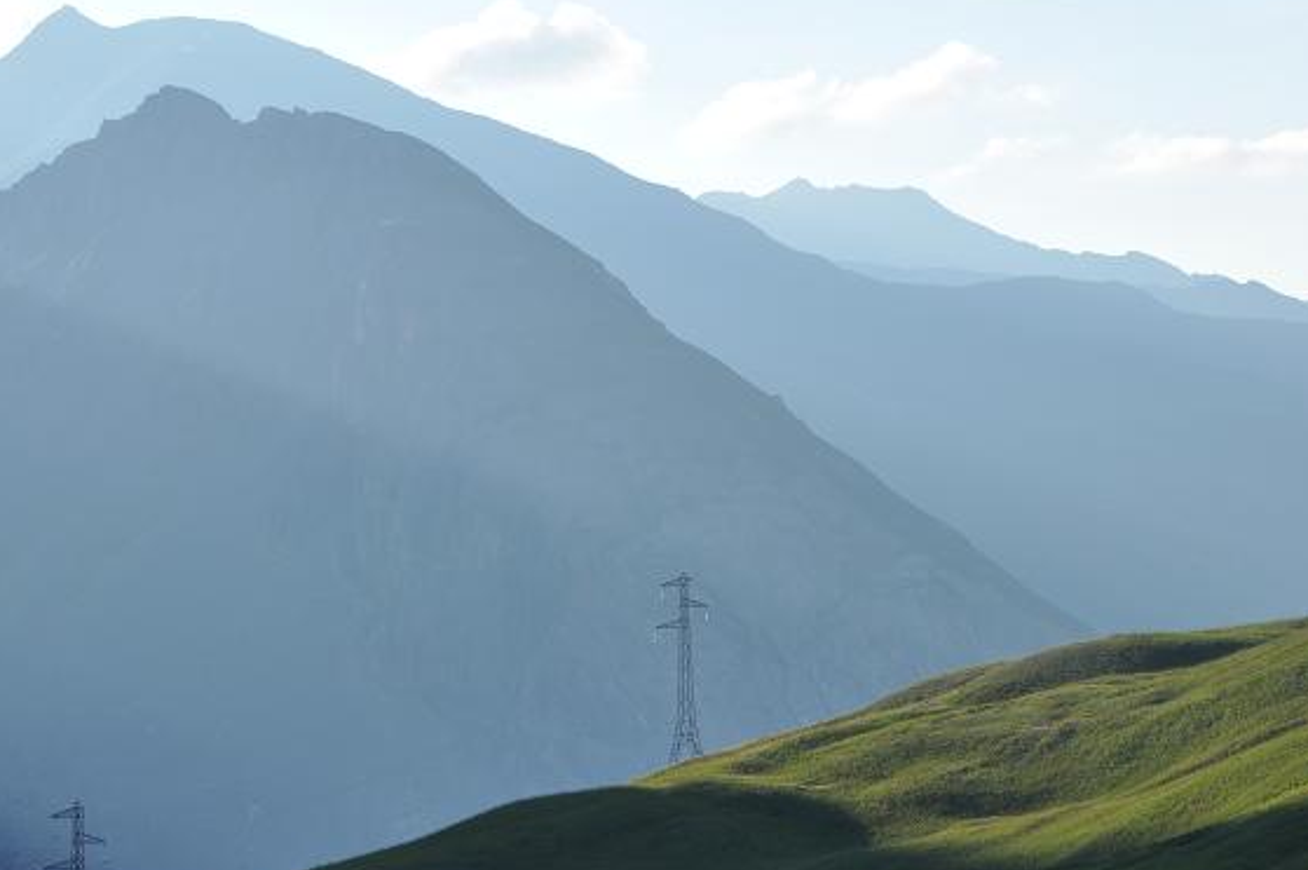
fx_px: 5652
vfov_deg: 8.8
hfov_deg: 13.2
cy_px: 383
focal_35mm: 156
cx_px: 520
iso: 200
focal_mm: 75
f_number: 16
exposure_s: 1/100
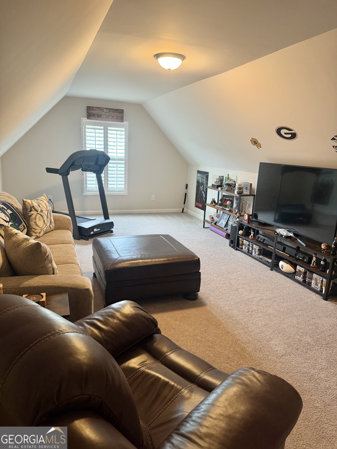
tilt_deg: -14.3
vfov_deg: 71.6
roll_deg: -1.3
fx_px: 312
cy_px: 224
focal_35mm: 24
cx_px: 168
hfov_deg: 56.8
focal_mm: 6.76
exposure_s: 1/60
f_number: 1.78
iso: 320
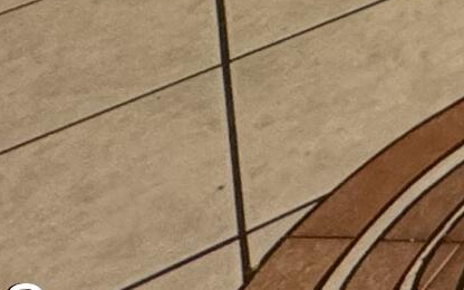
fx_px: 1353
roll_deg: +1.7
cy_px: -829
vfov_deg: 8.1
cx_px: 1299
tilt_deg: -4.0
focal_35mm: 107
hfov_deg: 12.1
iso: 200
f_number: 2.2
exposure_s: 1/60
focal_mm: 2.22
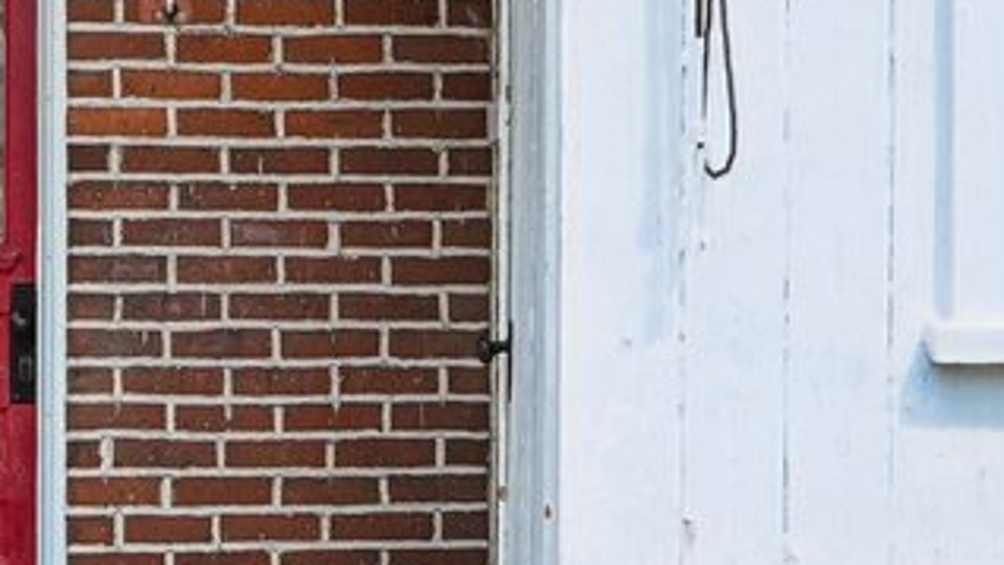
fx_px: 2876
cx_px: 354
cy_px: -469
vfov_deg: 10.5
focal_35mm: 108
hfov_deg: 19.8
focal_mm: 16
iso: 800
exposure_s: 1/500
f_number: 8
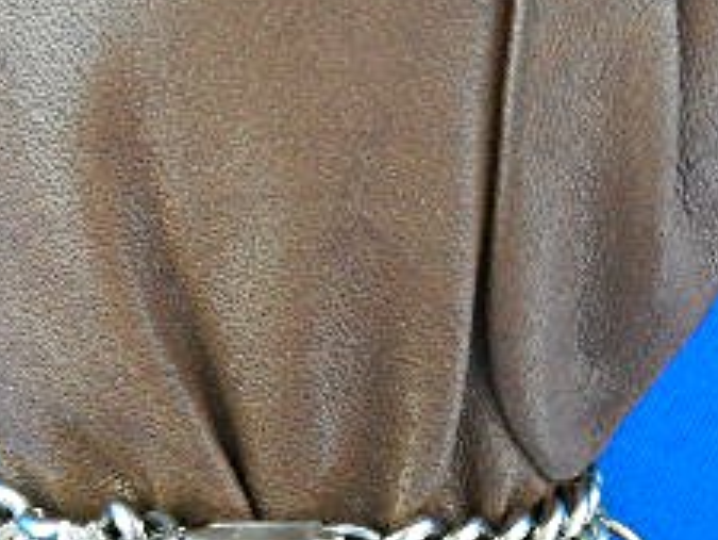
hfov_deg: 13.3
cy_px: 569
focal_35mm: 148
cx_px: 370
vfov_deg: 9.9
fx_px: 3071
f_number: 3.9
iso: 200
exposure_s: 1/5.2
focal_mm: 9.3
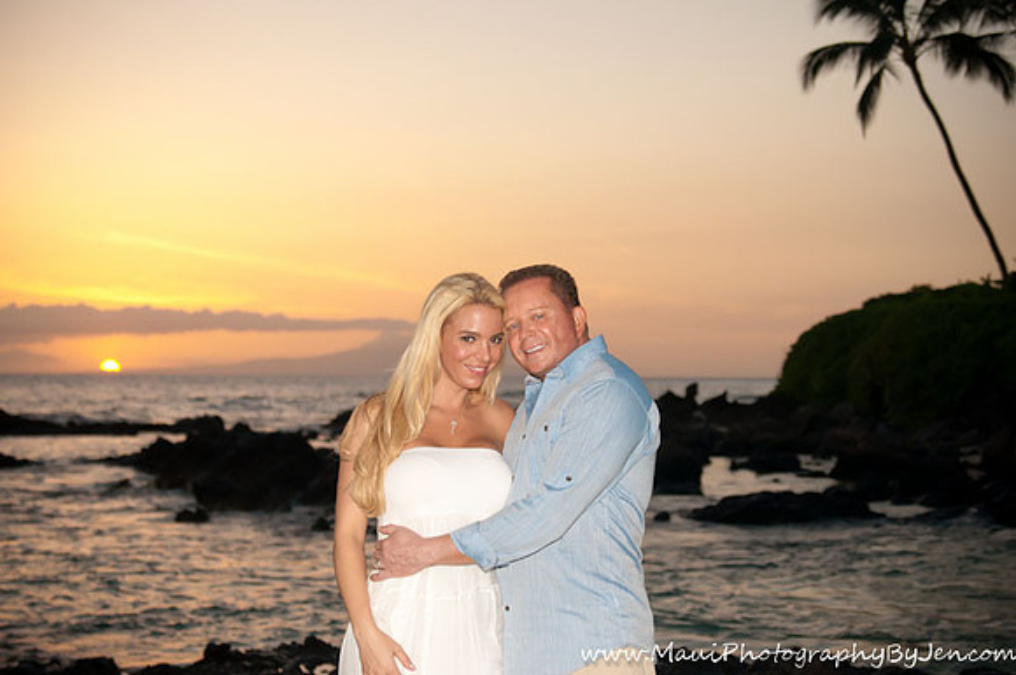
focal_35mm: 54
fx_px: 1522
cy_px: 338
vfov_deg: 25.0
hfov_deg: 36.9
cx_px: 508
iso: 800
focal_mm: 36
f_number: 2.8
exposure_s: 1/1600
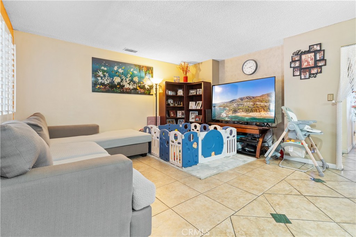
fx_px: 158
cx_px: 178
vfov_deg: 73.8
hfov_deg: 96.7
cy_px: 118
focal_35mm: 16
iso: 100
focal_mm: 16
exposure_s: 10
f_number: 9
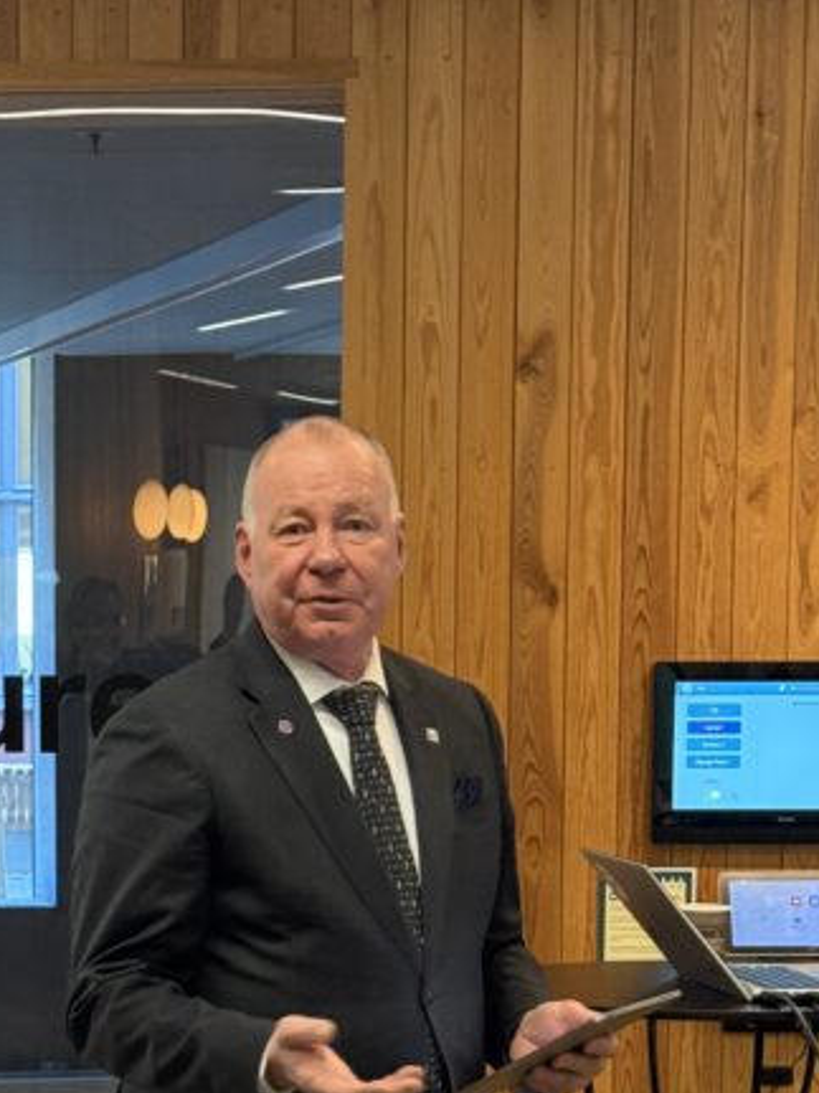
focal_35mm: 114
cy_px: 1032
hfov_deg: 12.9
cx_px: 190
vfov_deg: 17.0
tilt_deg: -6.6
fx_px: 3598
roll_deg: -0.1
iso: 320
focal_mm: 6.76
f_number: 1.78
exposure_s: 1/33
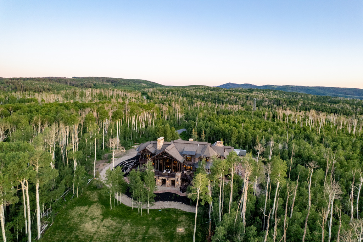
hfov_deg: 78.6
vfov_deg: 57.2
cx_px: 182
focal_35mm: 22
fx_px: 222
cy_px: 121
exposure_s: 1/120
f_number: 2.8
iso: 100
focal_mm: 8.38
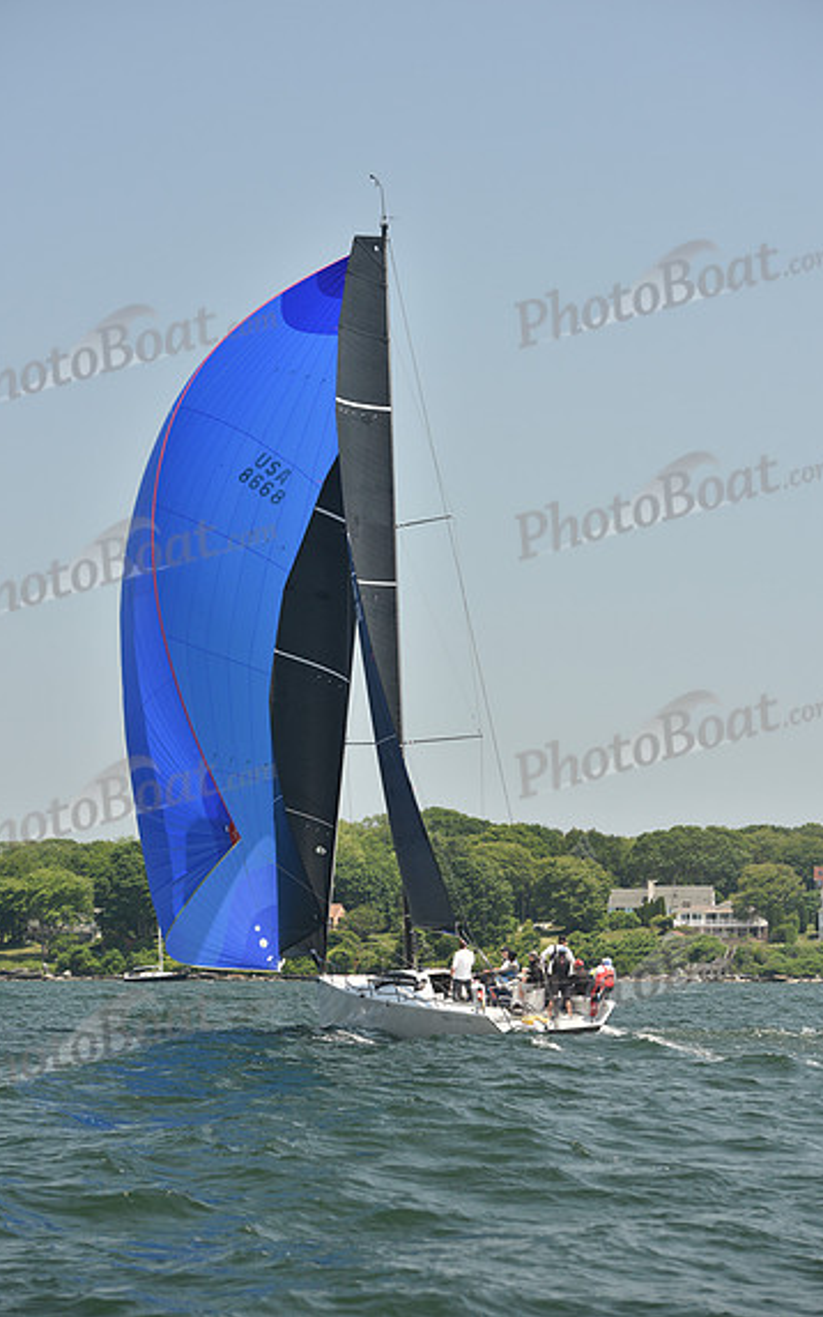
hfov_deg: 13.3
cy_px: 653
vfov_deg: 21.2
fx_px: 3518
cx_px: 397
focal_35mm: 98
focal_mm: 95
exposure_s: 1/640
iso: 250
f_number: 5.6
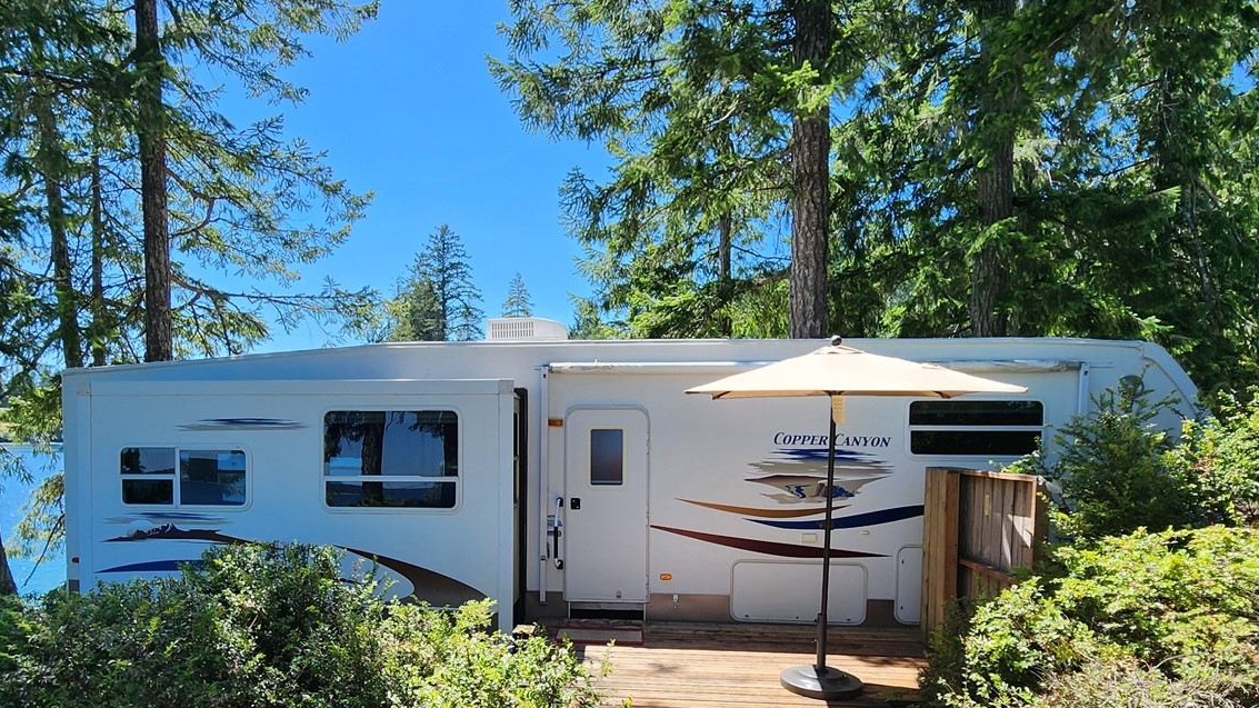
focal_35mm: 20
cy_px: 472
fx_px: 668
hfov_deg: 86.4
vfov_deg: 54.7
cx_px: 566
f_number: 2.2
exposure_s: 1/736
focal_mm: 2.2
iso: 50
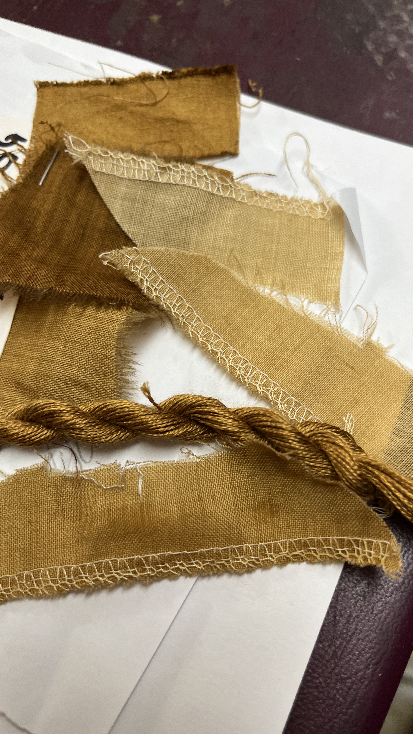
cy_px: 371
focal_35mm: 29
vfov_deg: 66.1
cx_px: 265
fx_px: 565
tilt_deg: -71.6
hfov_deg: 39.8
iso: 125
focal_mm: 5.1
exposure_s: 1/120
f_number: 1.6
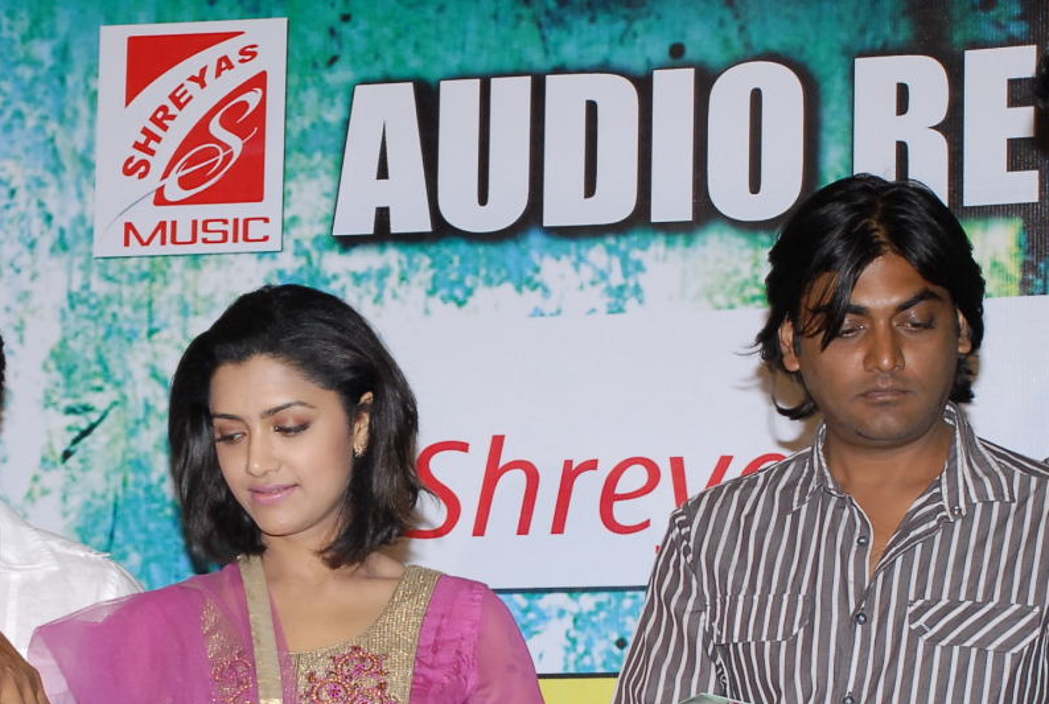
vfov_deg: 10.3
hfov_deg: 15.4
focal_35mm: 133
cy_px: 563
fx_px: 3883
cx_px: 388
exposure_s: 1/125
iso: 500
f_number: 5.6
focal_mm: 44
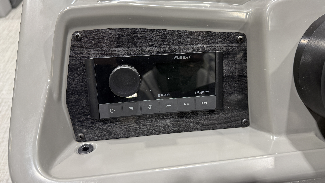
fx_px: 233
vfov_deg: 42.8
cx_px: 166
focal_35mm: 27
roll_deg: -0.1
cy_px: 79
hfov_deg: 69.8
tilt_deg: -38.0
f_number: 1.78
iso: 200
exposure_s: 1/120
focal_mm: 6.76
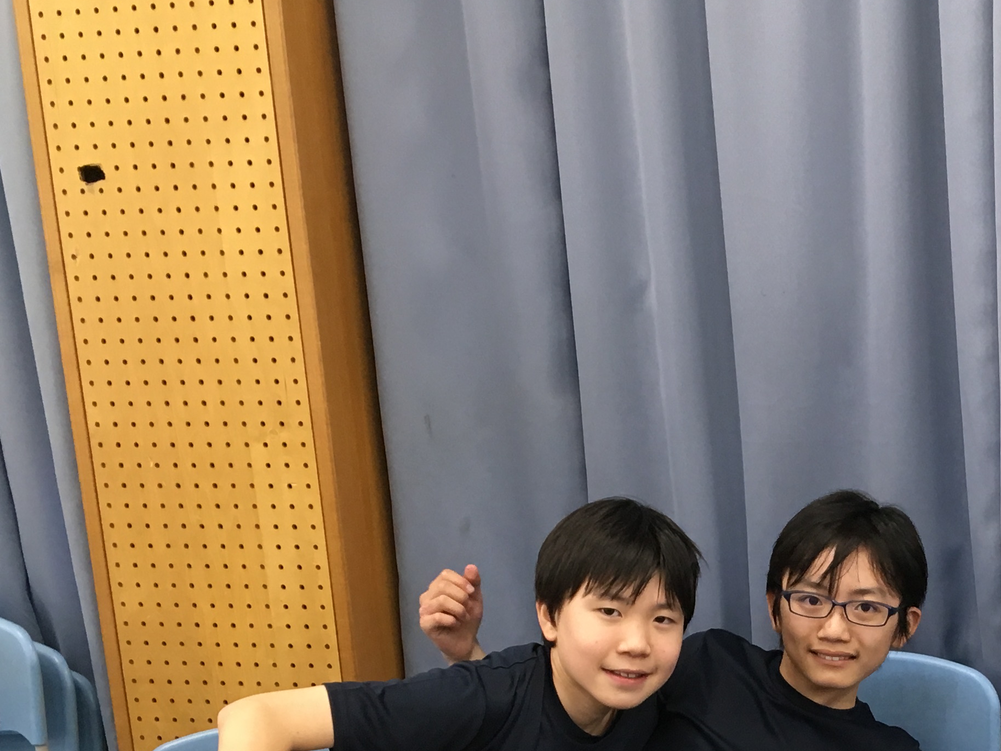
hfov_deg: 29.0
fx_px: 1851
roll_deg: +2.0
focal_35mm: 64
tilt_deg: -16.6
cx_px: 912
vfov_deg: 21.8
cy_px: 804
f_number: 2.2
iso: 80
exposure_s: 1/30
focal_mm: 4.15
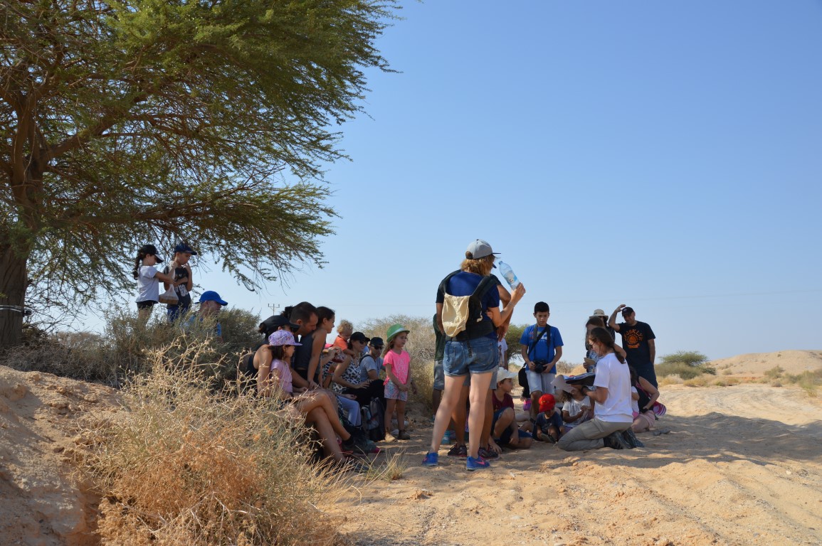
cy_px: 273
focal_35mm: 33
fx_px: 753
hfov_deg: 57.3
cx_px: 411
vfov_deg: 39.9
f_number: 8
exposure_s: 1/250
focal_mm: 22
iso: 100
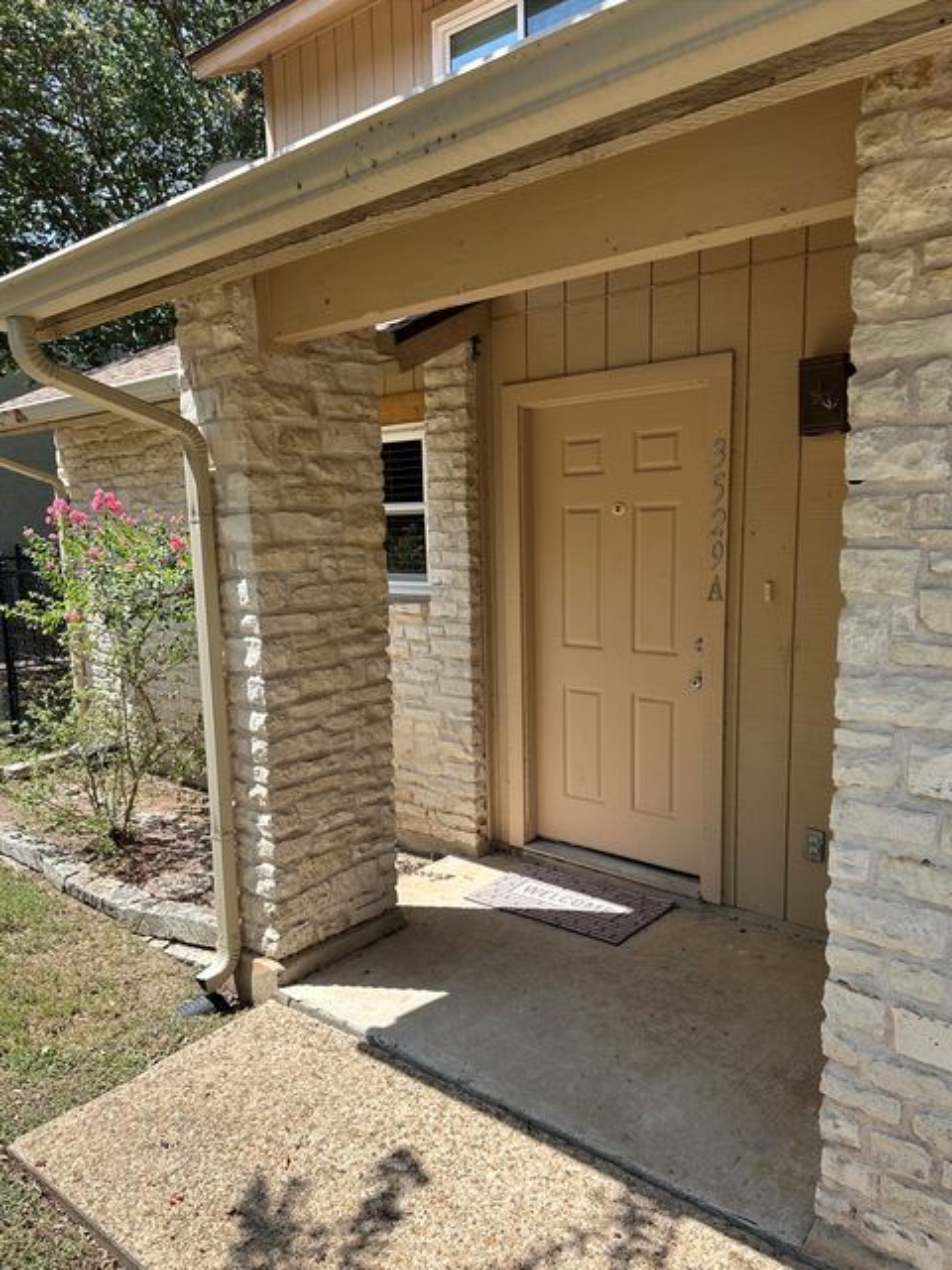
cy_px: 660
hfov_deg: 54.9
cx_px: 464
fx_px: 917
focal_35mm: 25
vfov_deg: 69.4
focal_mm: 6.86
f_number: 1.78
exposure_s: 1/1664
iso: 80
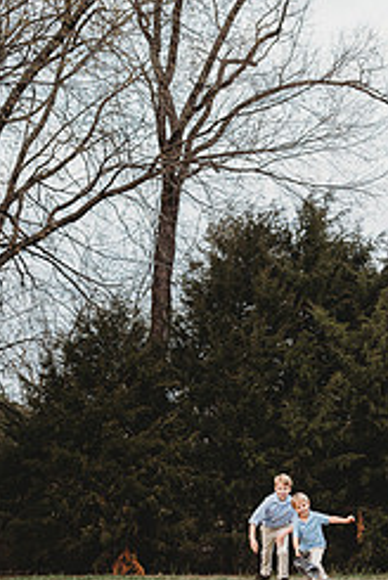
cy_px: 294
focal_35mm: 44
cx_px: 289
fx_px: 709
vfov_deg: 44.4
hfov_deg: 30.1
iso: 320
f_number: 2.5
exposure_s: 1/250
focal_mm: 24
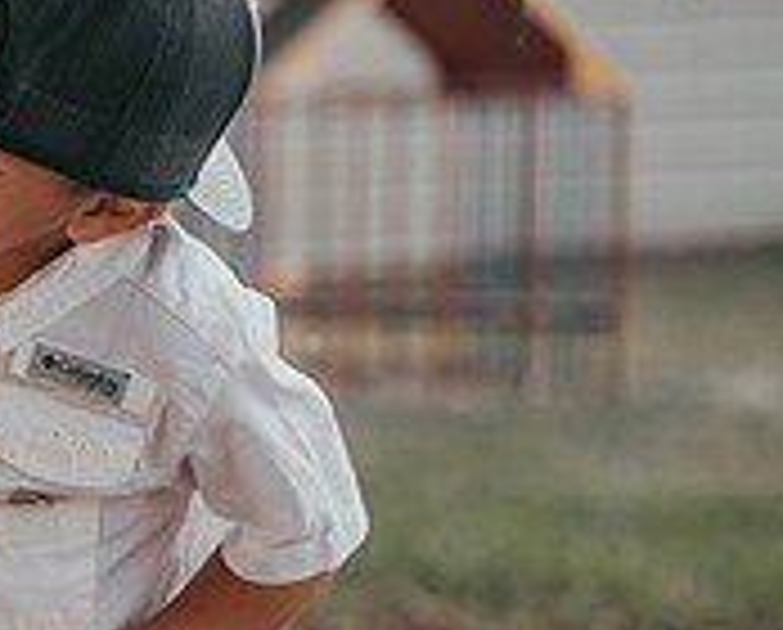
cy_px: 387
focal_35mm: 127
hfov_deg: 14.0
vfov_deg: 12.2
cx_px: -446
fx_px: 2950
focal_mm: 35
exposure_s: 1/1600
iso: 64
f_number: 1.6
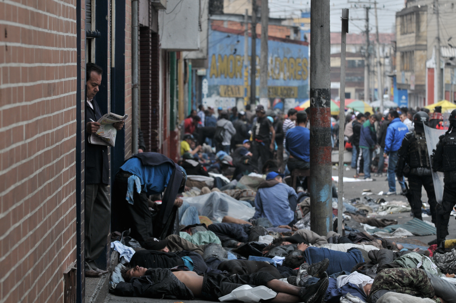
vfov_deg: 8.7
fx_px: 1993
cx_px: 228
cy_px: 152
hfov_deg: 13.1
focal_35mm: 158
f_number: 5.6
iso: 250
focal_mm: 105
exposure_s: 1/640
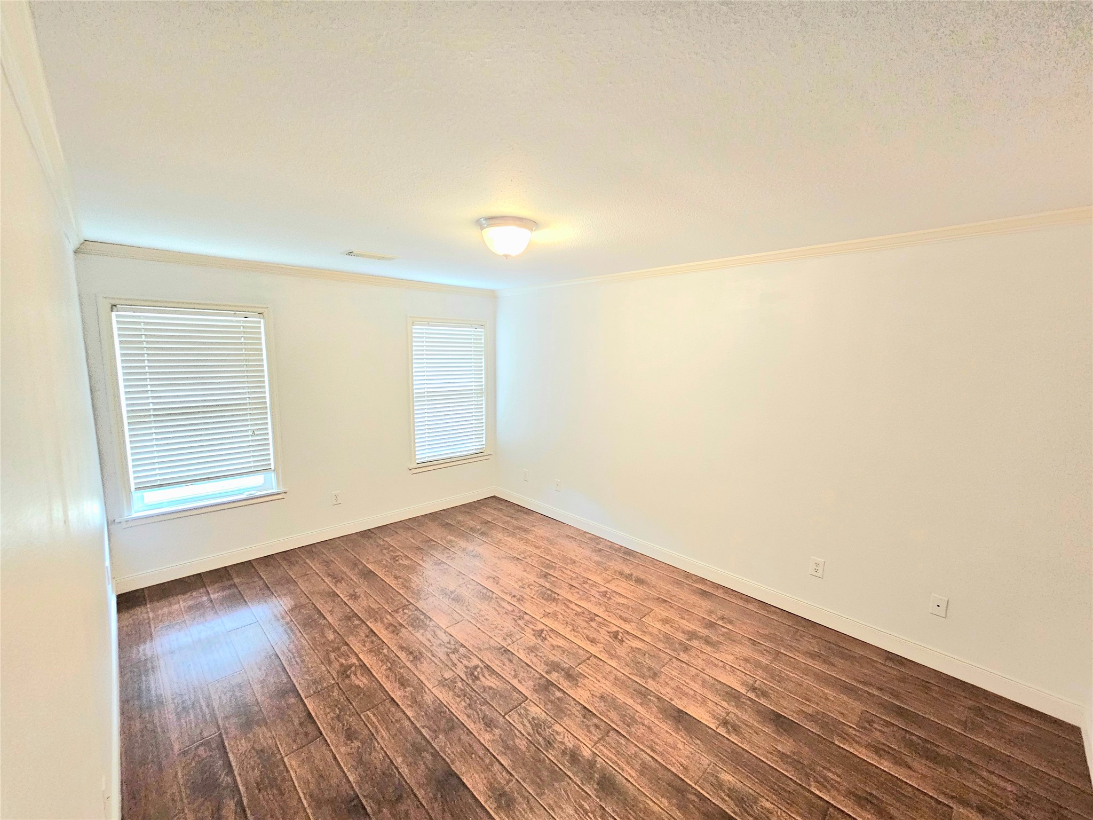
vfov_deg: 89.9
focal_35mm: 13
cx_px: 546
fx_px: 410
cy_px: 410
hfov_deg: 106.2
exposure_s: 1/30
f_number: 2.2
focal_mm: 2.2
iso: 400
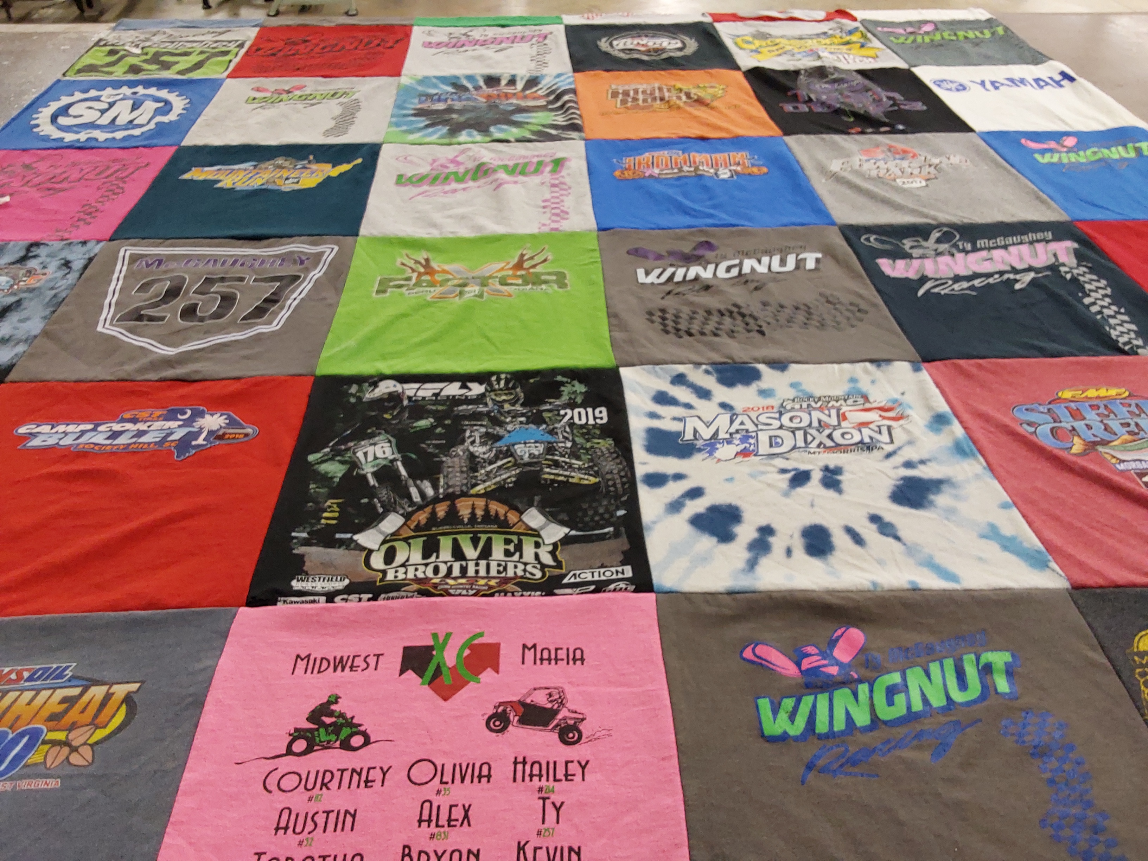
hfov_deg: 63.4
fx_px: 929
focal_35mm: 28
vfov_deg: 49.7
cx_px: 574
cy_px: 430
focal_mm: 2.91
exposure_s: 1/60
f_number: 1.9
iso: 125
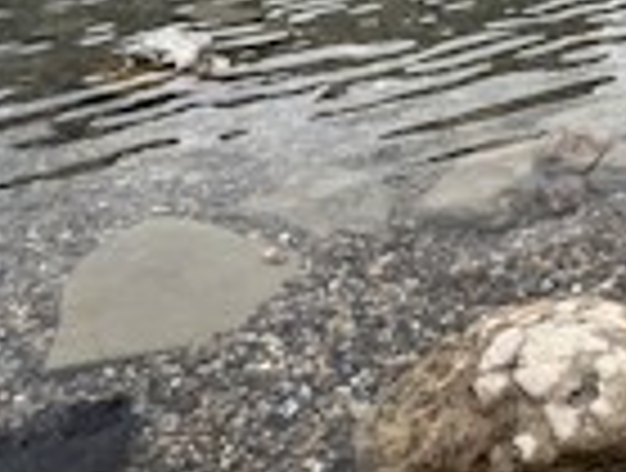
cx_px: 626
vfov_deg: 28.7
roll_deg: -0.2
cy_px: -130
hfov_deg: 39.4
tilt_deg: -7.8
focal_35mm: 42
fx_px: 762
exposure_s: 1/630
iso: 32
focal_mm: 1.57
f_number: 1.8
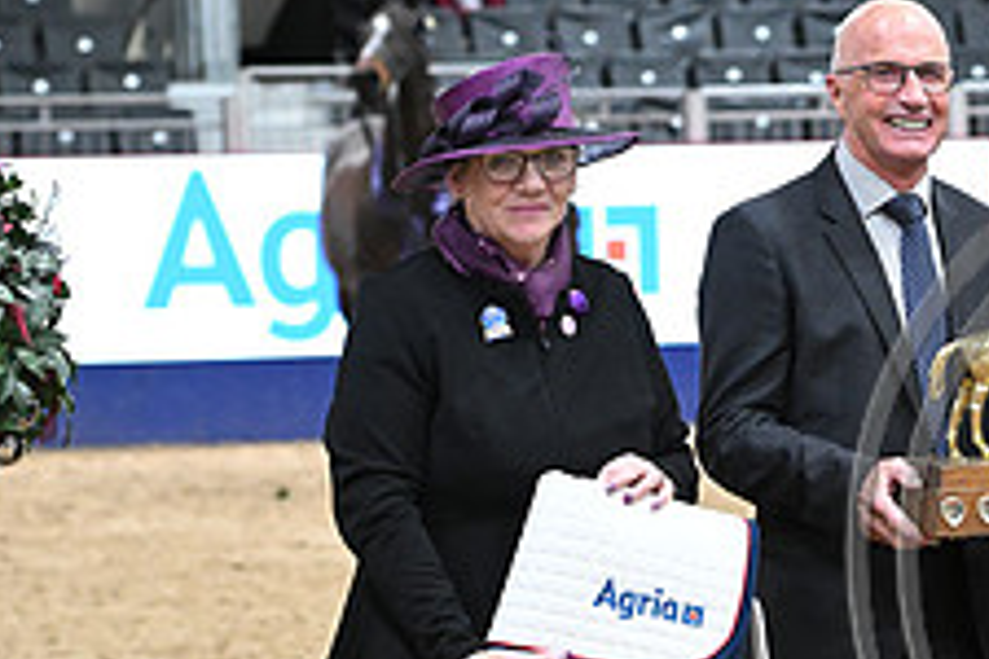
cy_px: 490
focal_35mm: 232
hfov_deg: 8.8
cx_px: 1253
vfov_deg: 5.9
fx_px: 6373
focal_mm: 90
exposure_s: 1/500
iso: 6400
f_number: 4.5
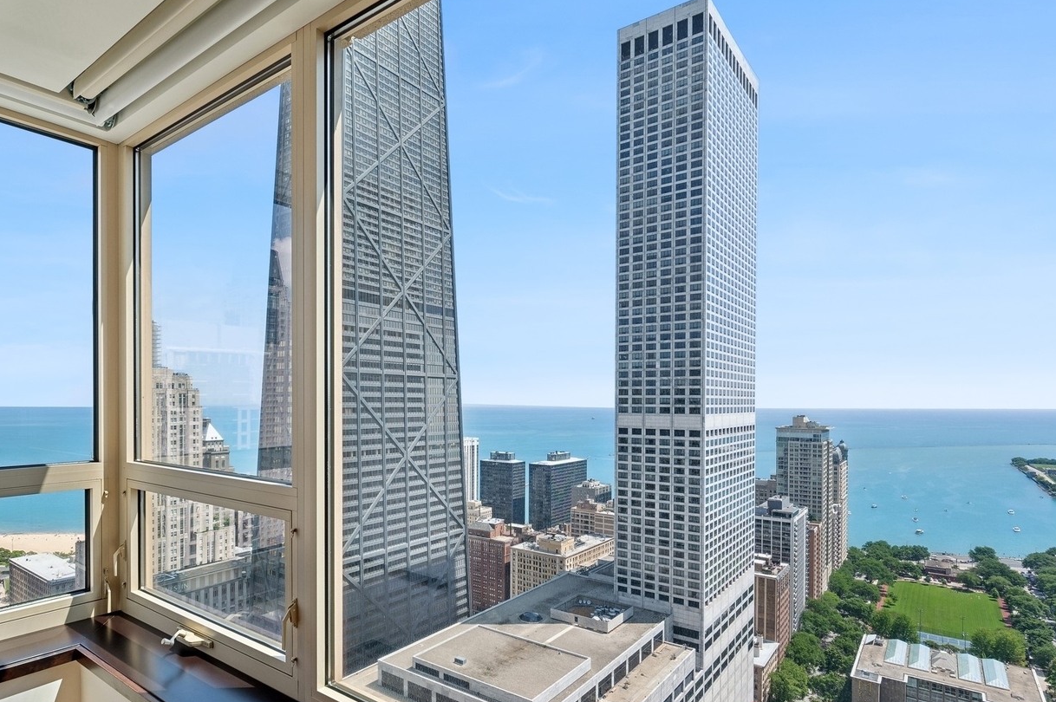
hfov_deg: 81.2
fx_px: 606
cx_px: 425
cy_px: 401
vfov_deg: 59.9
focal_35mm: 21
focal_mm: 15.5
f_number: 9.5
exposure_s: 1/90
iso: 200
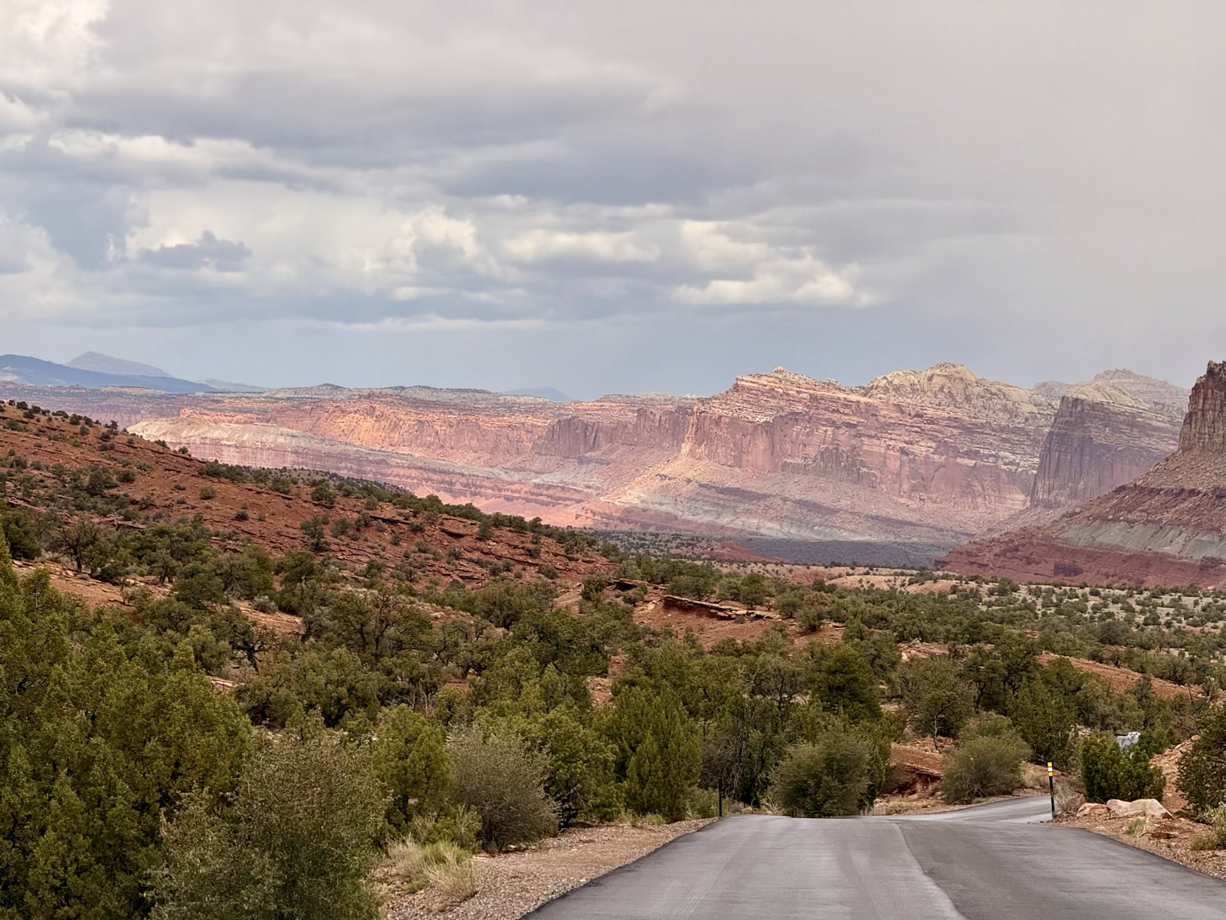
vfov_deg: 12.3
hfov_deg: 16.4
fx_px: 4250
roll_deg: -0.5
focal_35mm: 120
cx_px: 613
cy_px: 460
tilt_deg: -0.3
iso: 64
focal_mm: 15.66
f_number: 2.8
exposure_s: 1/2611
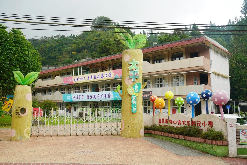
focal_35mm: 33
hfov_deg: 57.2
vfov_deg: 40.0
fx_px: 226
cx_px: 124
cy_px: 82
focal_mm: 33
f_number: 4.5
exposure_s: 1/80
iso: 100
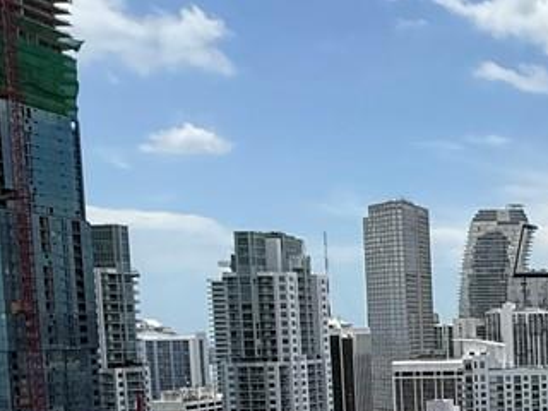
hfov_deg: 23.1
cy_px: 423
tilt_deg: -5.3
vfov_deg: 20.3
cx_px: 793
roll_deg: +0.9
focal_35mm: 70
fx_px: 1108
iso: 50
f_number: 2.2
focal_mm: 2.22
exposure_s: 1/2976
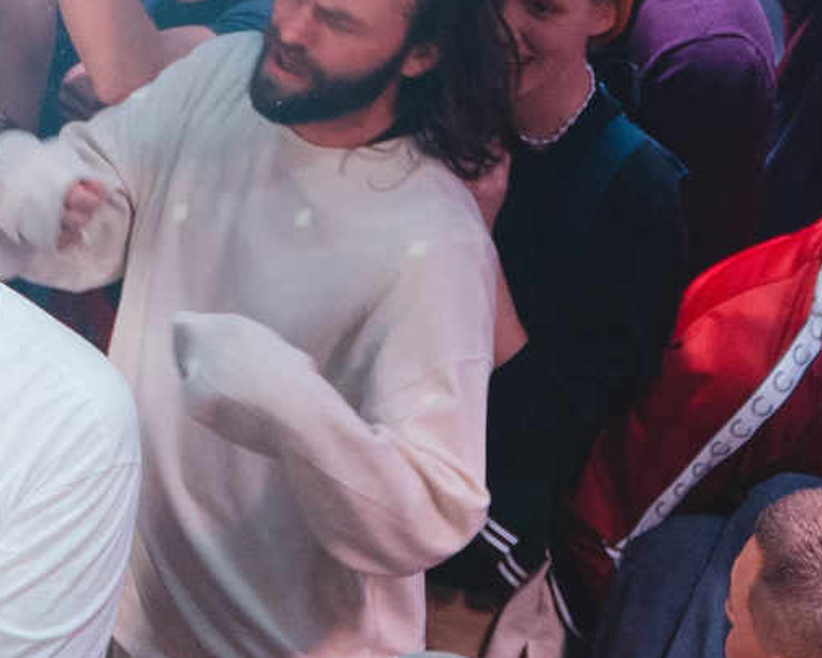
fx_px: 3261
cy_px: 124
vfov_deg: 11.5
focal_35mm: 134
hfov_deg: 14.2
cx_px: 20
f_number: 2.8
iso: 2500
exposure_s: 1/80
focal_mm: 28
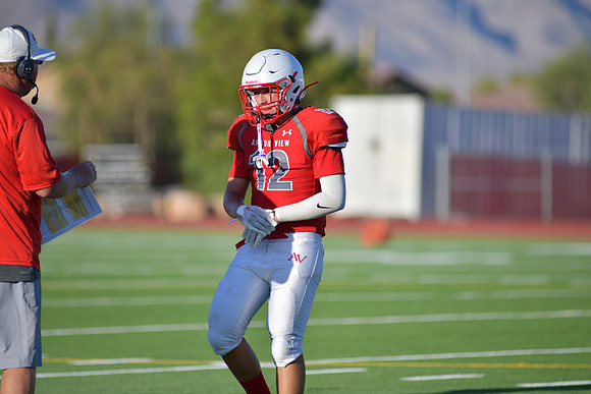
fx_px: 4926
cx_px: 296
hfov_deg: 6.9
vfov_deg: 4.6
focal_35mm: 300
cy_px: 197
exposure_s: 1/2000
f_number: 3.5
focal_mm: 300
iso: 100
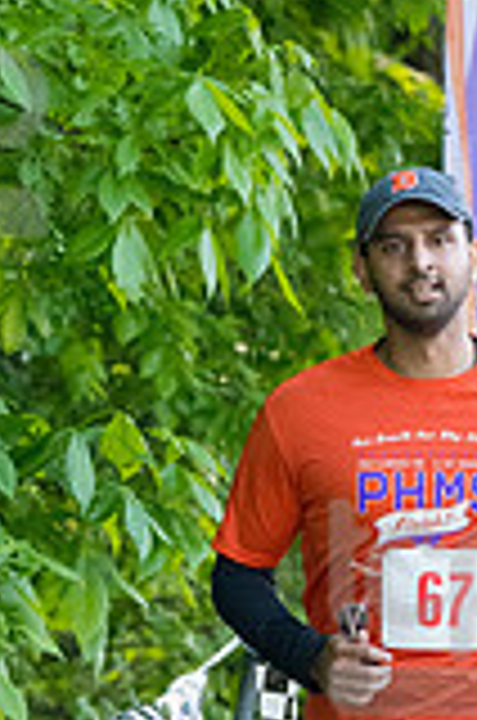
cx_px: 434
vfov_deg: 3.3
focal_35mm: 633
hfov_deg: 2.2
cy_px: 621
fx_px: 12635
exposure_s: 1/1250
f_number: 5.6
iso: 3200
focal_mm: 150
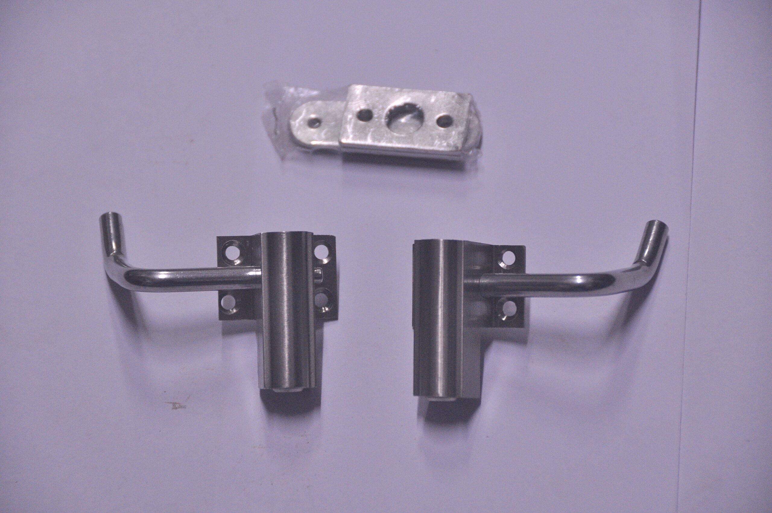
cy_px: 256
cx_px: 386
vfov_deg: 7.0
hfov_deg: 10.6
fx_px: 4176
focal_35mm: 195
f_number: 5.6
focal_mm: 130
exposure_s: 1/80
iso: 1250
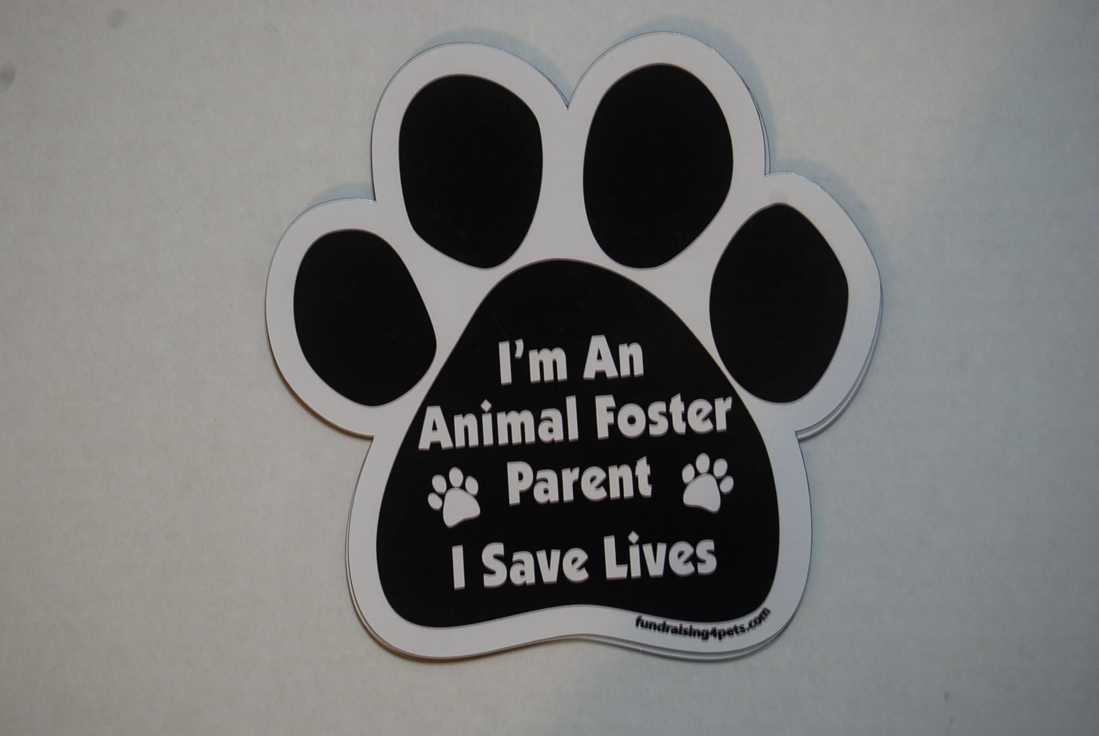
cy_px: 368
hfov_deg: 24.6
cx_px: 550
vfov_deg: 16.6
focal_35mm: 82
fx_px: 2522
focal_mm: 55
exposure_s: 1/6
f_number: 5.6
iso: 400
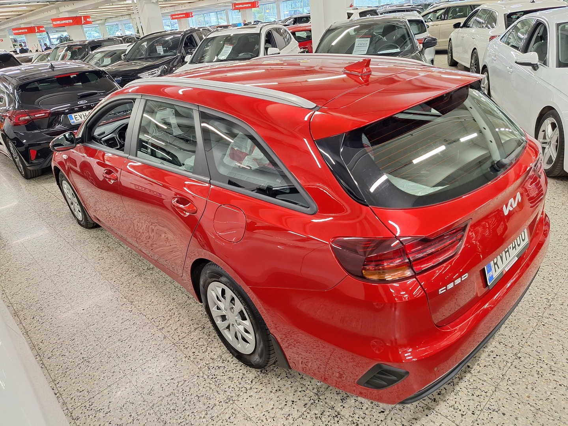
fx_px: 377
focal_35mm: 23
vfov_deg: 58.9
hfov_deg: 73.9
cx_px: 284
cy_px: 213
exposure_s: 1/50
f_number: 1.8
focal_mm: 5.54
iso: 100
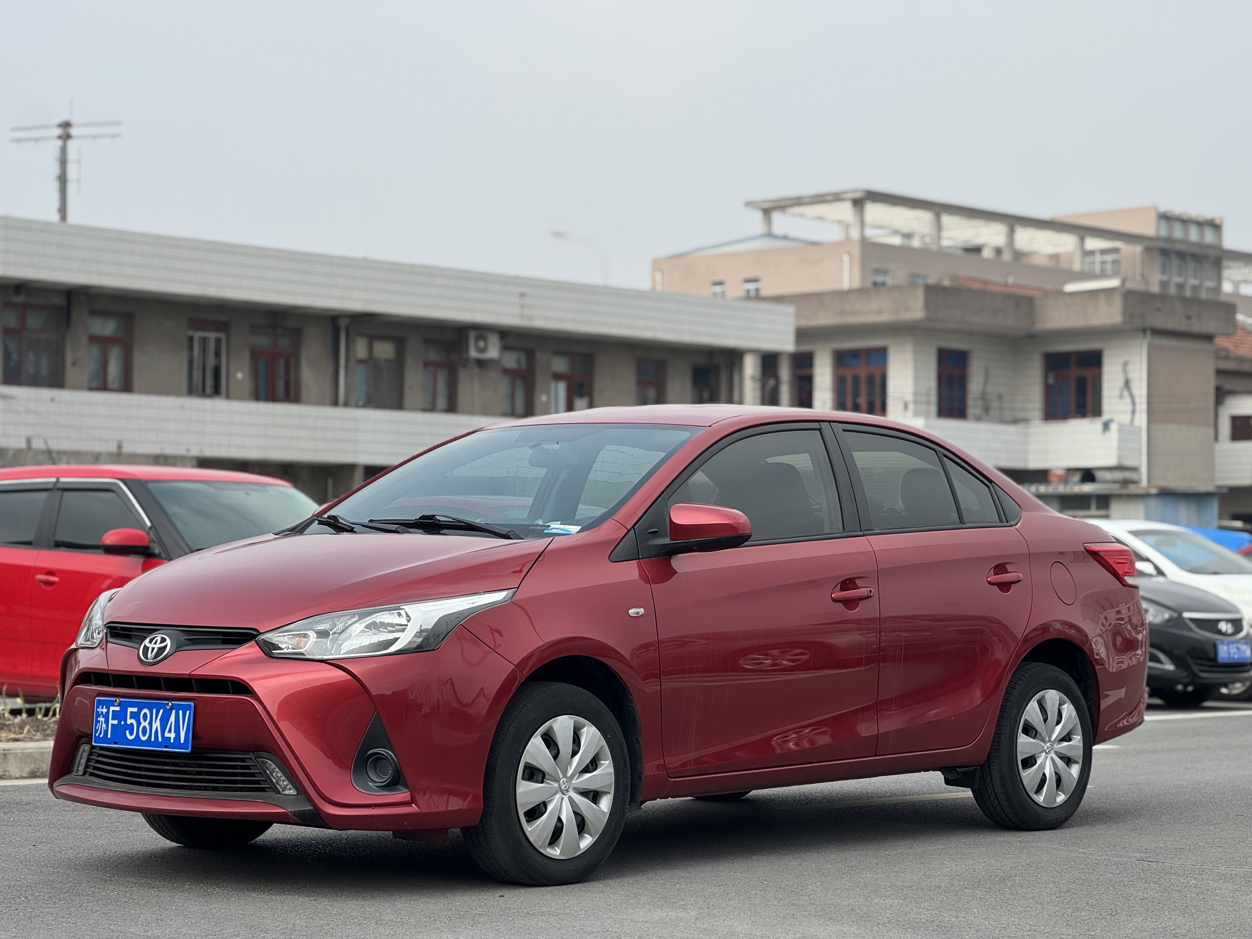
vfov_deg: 19.1
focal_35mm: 77
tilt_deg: +2.3
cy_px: 470
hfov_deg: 25.3
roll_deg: -0.4
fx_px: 2785
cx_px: 626
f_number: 2.8
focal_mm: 9
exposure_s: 1/752
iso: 25
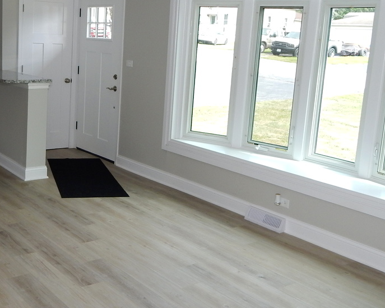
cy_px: 132
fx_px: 513
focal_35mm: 45
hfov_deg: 40.3
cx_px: 112
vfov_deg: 33.4
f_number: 3
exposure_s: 1/100
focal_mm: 4
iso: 125
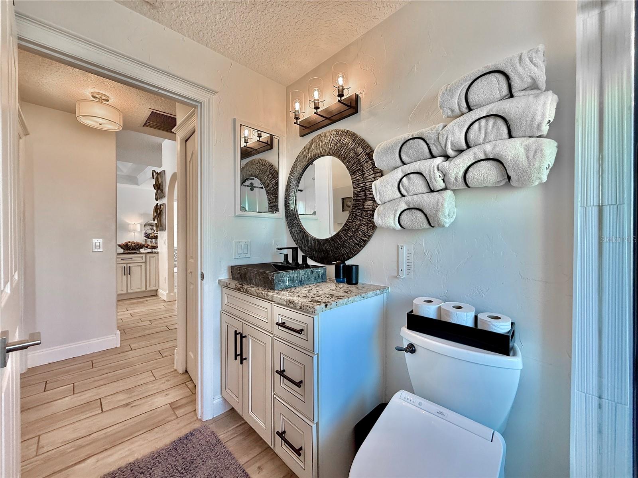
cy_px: 239
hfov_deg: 102.1
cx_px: 319
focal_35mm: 14
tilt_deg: +1.3
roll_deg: +0.0
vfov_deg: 85.7
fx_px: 258
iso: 125
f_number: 2.2
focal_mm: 2.22
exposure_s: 1/120
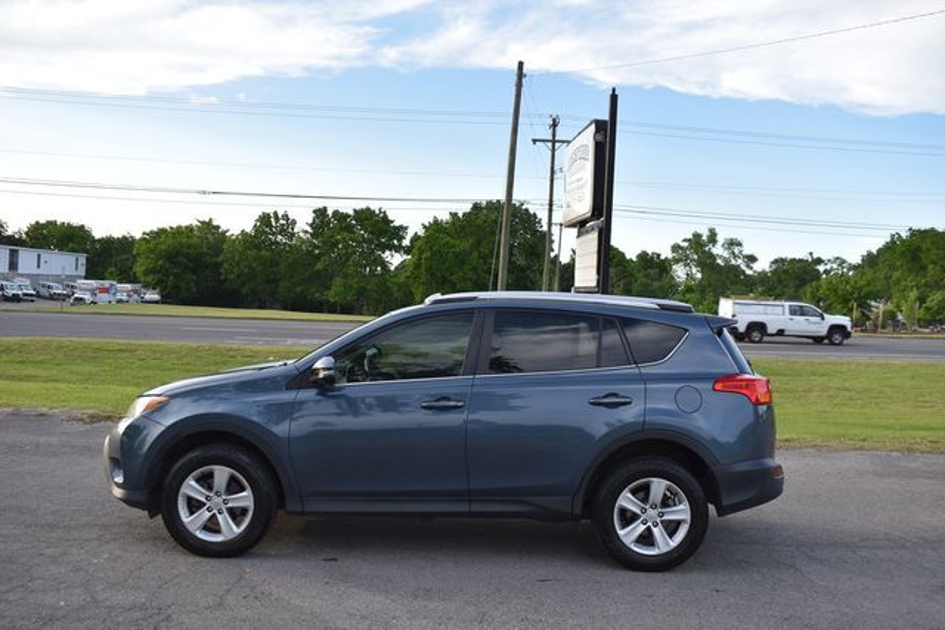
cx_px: 472
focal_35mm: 33
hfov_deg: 57.2
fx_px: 866
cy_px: 315
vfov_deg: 40.0
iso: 220
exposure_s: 1/250
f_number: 5.6
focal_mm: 22
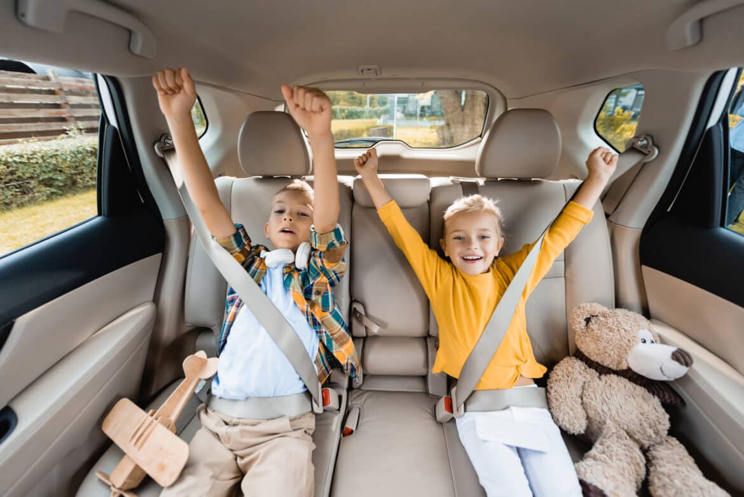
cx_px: 372
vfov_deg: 81.3
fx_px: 289
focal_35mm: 14
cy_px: 248
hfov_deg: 104.2
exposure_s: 1/200
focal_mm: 14
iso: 320
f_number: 2.8
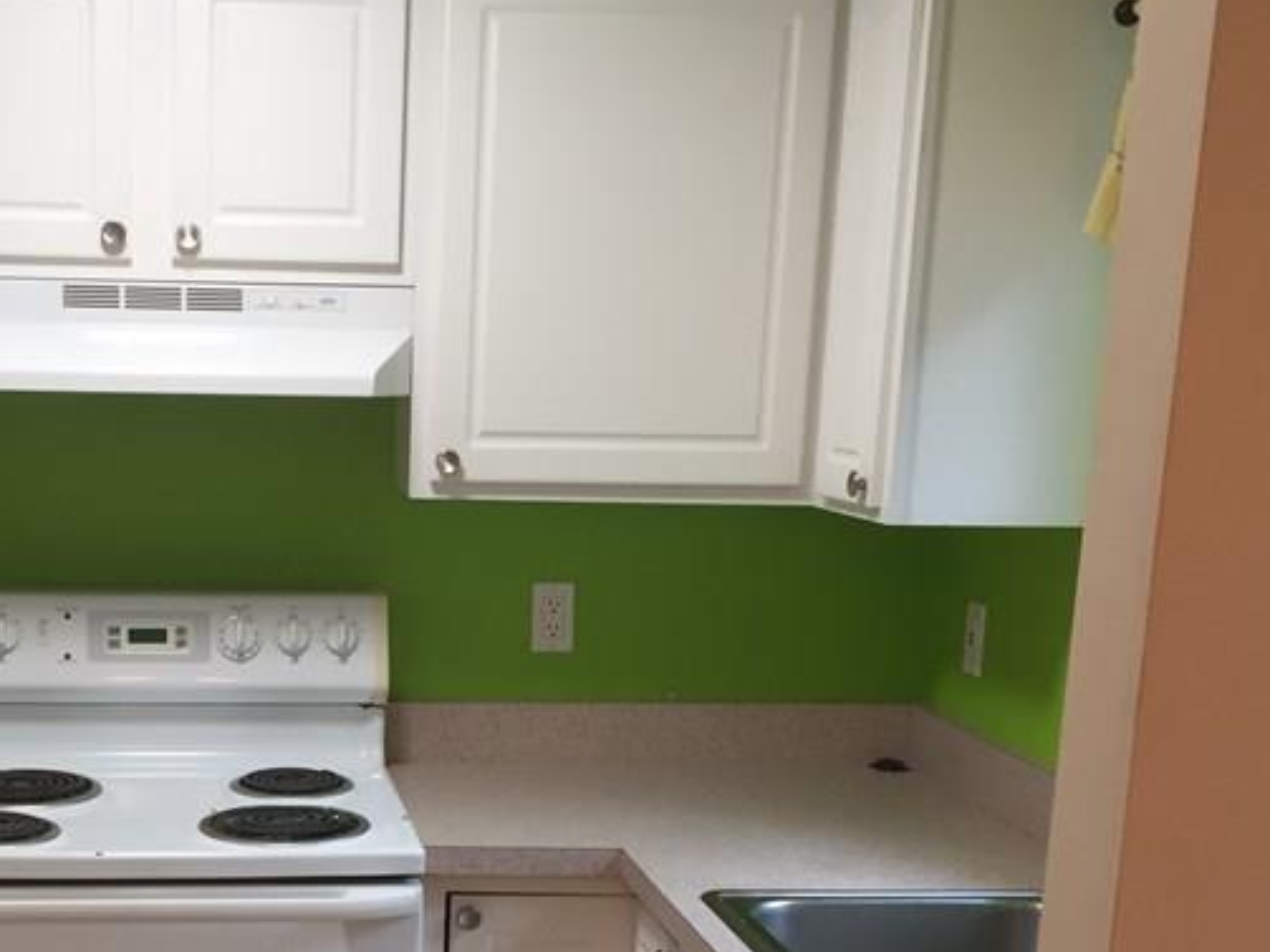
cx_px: 318
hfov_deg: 32.1
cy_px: 879
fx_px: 2164
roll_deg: -1.9
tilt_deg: -14.2
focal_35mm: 59
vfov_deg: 24.0
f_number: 2.2
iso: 64
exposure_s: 1/30
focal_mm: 4.15
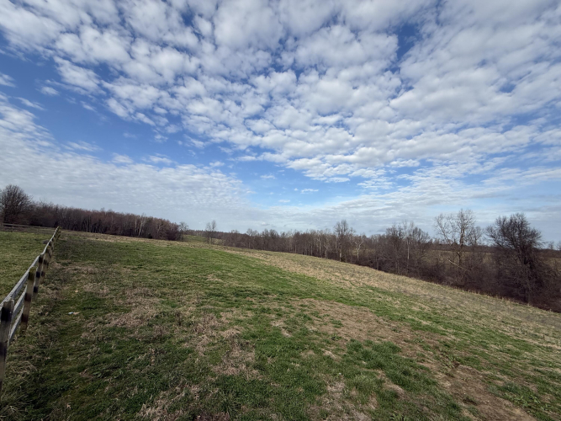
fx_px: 227
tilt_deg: +7.5
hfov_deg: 102.1
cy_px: 210
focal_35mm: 14
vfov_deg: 85.7
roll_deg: -3.6
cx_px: 280
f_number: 2.2
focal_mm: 2.22
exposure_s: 1/2024
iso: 50
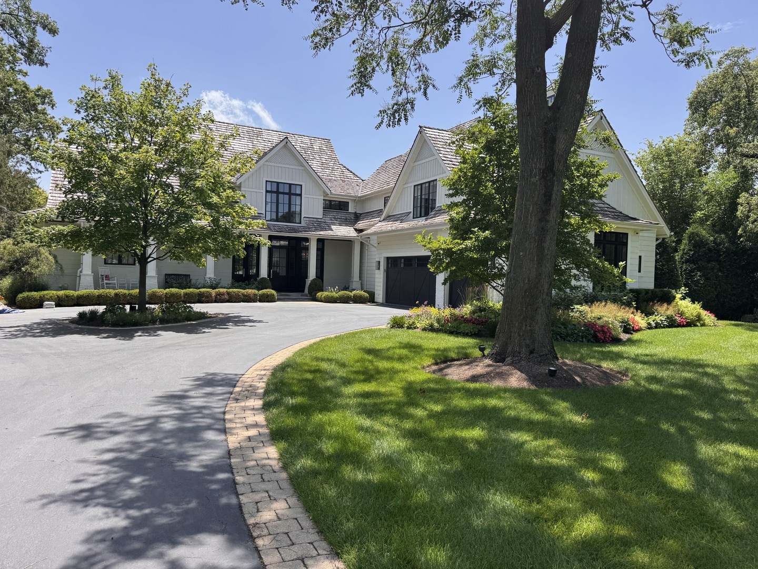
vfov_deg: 56.8
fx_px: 526
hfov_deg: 71.6
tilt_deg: -1.0
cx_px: 379
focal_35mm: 24
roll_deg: -2.1
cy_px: 284
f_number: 1.78
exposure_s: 1/2331
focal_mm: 6.76
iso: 80
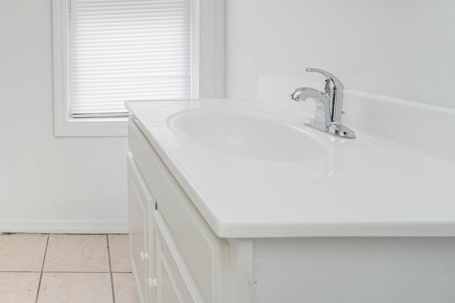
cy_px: 47
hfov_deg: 58.4
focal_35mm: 28
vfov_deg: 43.5
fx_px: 354
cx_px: 68
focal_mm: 16
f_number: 4.5
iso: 100
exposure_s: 1/40
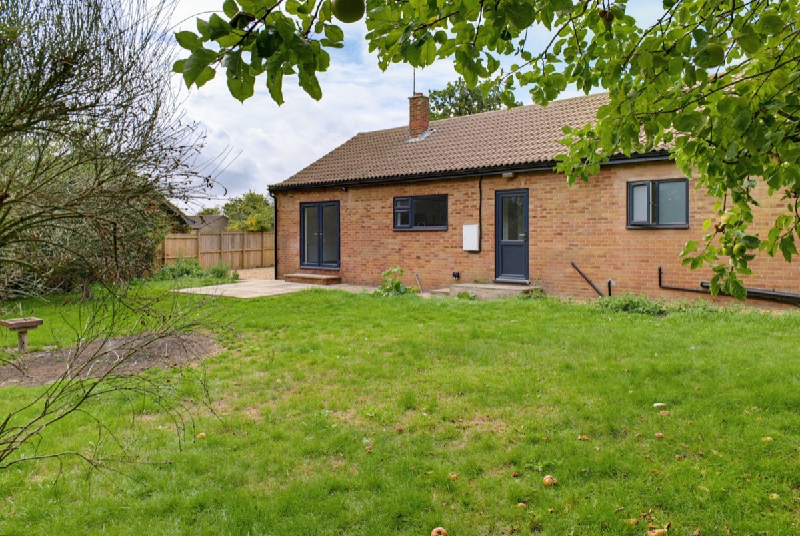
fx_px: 534
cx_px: 400
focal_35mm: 24
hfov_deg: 73.7
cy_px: 268
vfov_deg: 53.3
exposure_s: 1/200
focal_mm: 24
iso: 100
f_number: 8
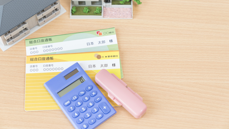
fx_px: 449
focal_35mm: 74
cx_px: 115
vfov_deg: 16.3
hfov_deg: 28.6
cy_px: 53
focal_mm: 70
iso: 500
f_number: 4
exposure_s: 1/100
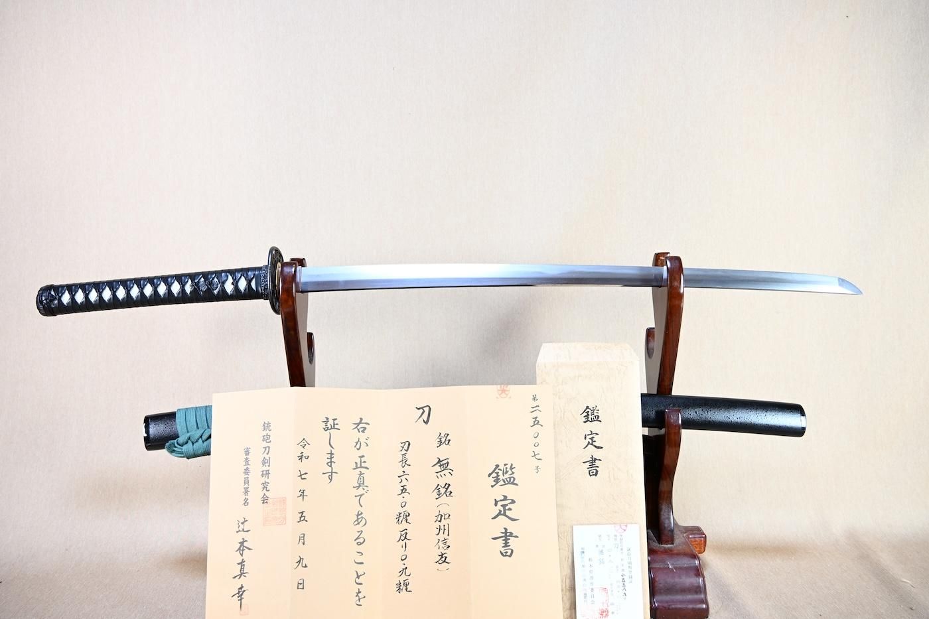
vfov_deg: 44.6
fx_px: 755
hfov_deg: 63.2
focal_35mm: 29
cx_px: 464
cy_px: 310
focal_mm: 19.5
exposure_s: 1/3
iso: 100
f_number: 3.5
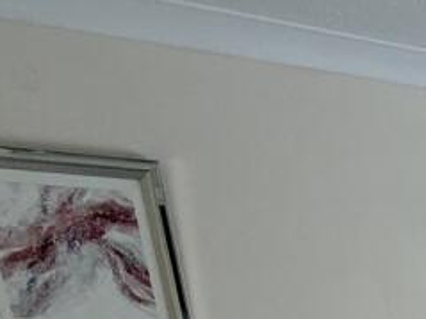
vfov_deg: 18.3
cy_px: 597
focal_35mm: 60
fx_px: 738
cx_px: 654
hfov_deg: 24.4
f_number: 2.2
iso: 64
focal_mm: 2.22
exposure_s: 1/121
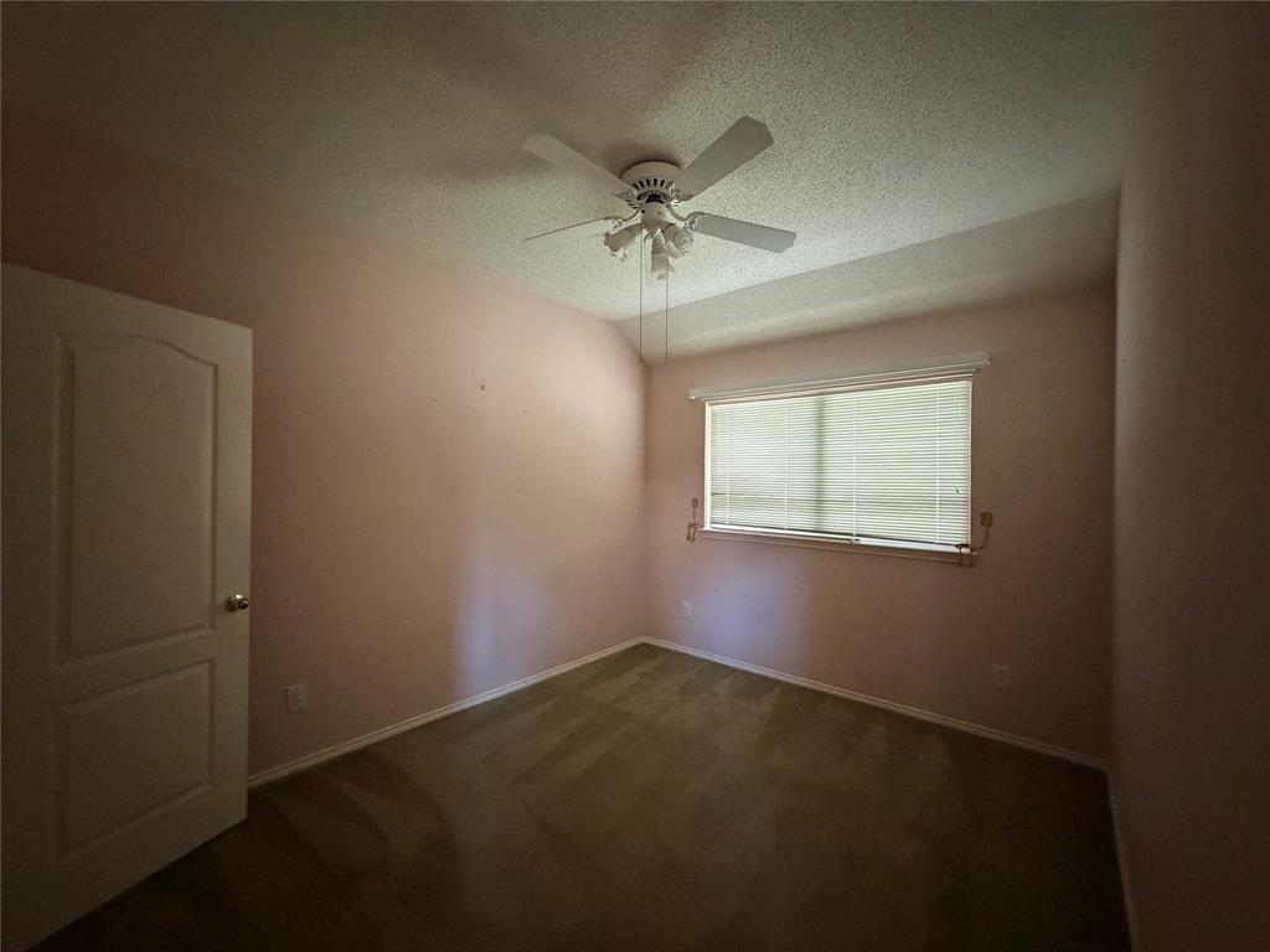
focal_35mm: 14
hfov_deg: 102.1
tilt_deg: -0.5
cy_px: 476
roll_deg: -0.8
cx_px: 635
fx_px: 514
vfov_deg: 85.7
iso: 1250
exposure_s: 1/42
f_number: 2.2
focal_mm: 2.22
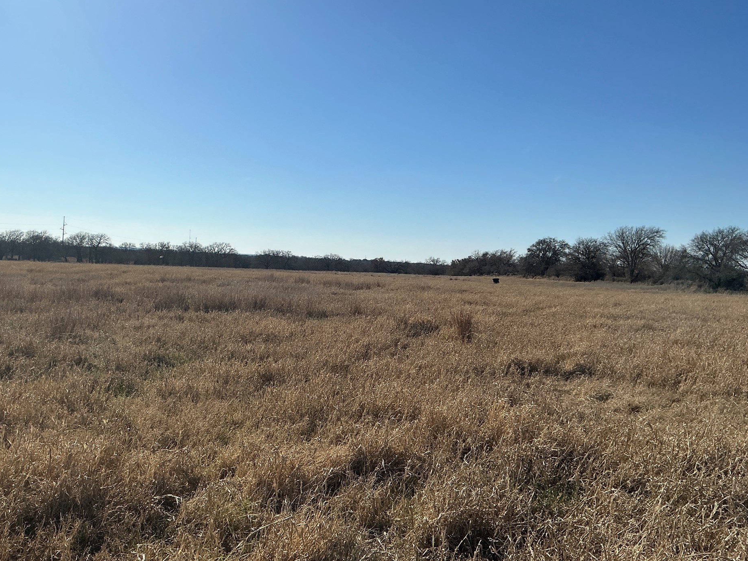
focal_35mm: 31
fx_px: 670
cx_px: 338
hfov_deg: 58.3
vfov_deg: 45.4
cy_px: 255
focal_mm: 3
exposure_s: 1/4405
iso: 25
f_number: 1.8
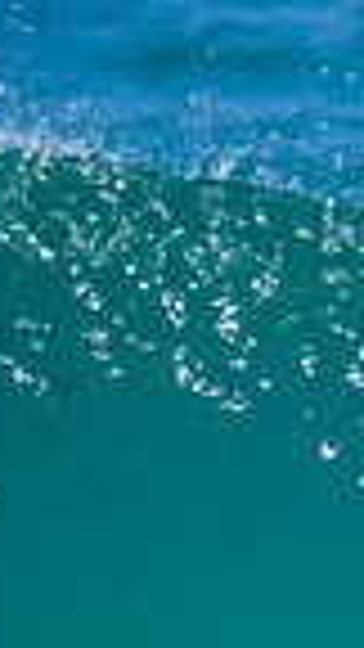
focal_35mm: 4648
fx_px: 79754
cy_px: 642
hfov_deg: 0.3
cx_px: 1496
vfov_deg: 0.5
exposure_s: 1/2000
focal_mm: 800
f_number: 6.3
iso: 320
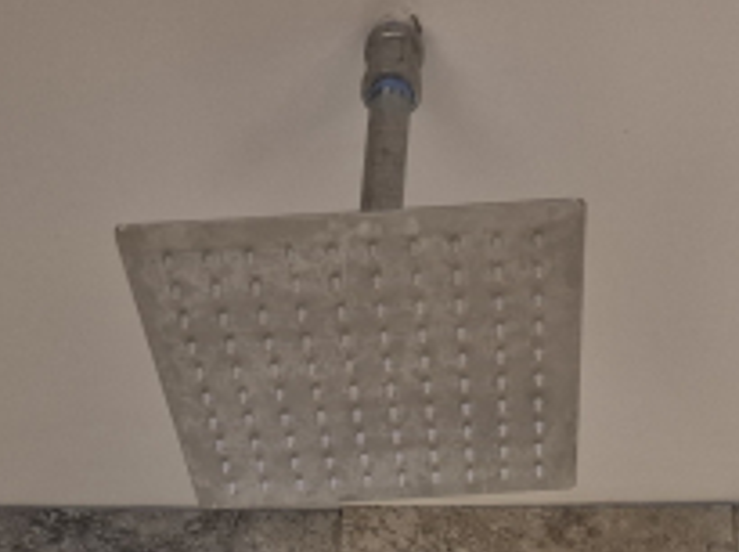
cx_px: 431
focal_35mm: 75
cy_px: 794
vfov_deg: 17.8
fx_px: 1598
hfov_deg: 26.0
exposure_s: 1/60
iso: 1250
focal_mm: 5.4
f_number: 1.8
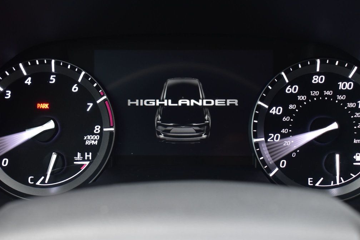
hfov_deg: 34.5
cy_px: 120
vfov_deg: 23.4
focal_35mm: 58
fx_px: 580
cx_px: 177
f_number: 6.3
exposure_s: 1/15
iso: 1250
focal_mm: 38
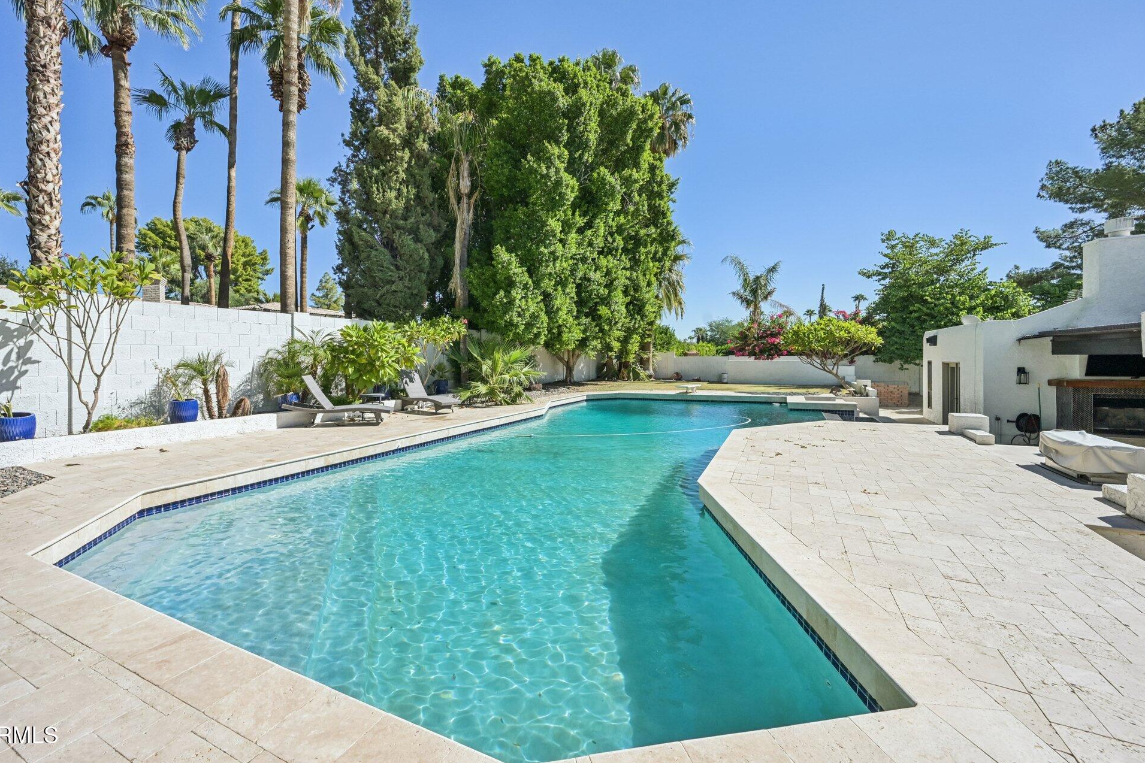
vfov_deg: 77.3
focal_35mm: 15
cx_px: 534
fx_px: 477
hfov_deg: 100.2
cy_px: 364
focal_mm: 14
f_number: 8
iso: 500
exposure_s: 1/1250
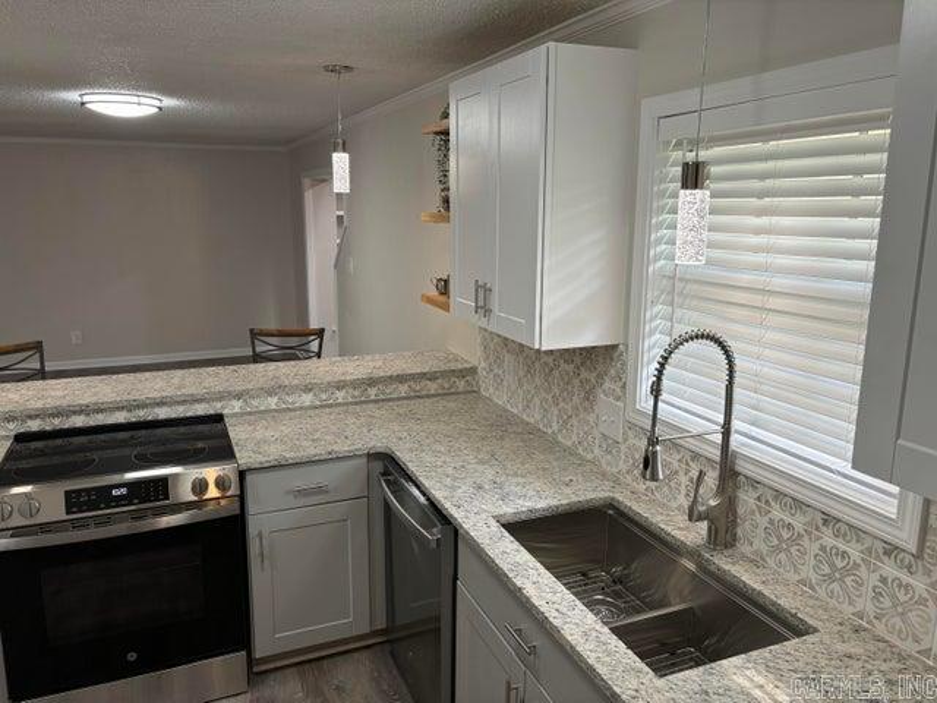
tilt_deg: -12.1
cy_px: 352
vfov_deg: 53.1
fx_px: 704
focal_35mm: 26
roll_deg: -0.5
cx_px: 468
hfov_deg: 67.3
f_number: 1.6
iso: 64
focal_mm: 5.96
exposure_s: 1/60
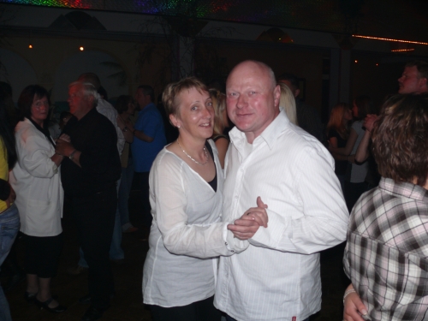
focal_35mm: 35
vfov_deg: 40.7
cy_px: 160
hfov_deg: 52.6
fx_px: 433
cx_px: 214
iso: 100
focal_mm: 7.4
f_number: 2.8
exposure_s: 1/30
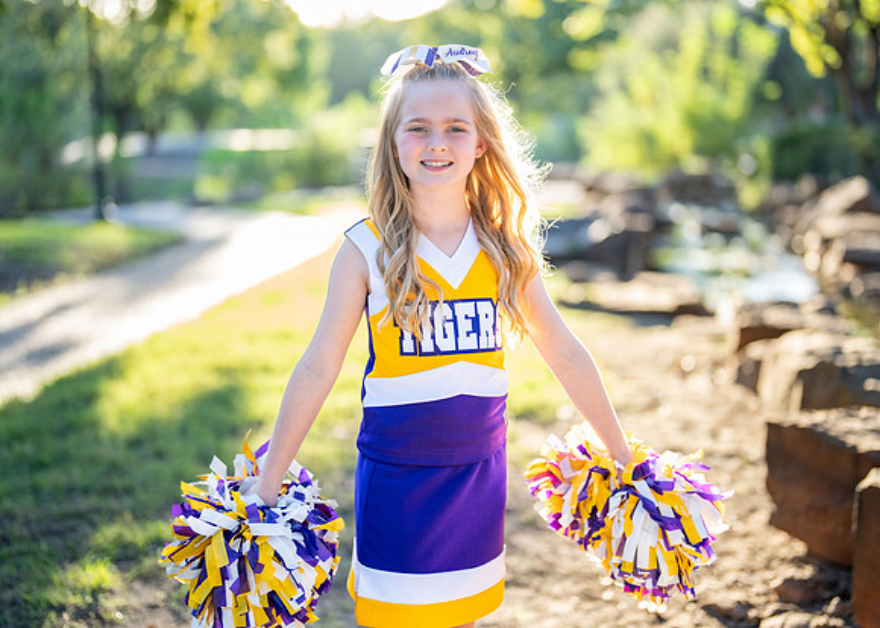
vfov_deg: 24.5
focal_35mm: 58
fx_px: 1444
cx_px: 472
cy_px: 295
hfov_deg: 33.9
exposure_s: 1/800
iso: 250
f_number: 1.2
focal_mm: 50
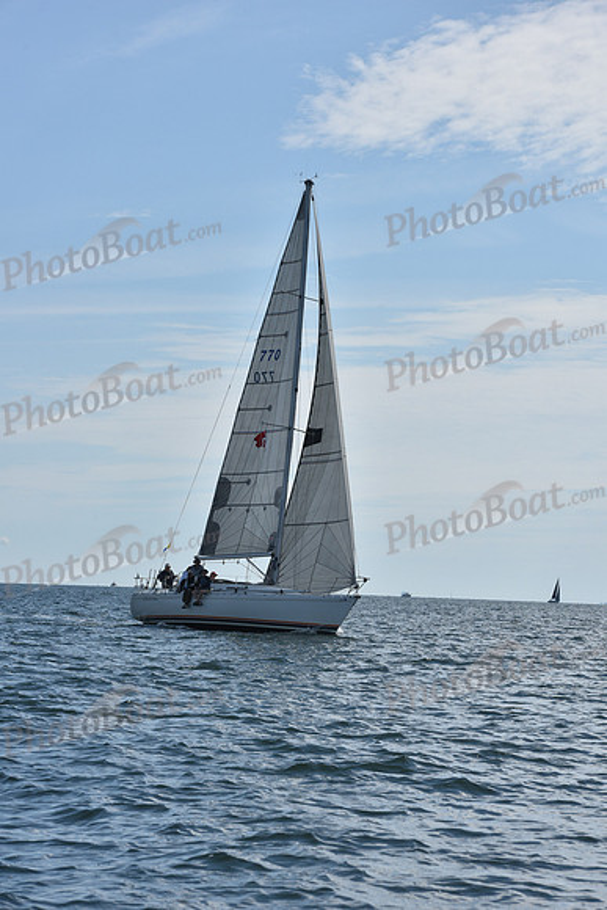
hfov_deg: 11.8
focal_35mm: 116
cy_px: 455
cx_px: 304
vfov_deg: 17.6
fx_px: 2932
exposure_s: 1/1000
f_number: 11
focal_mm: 116
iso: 320
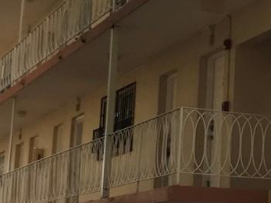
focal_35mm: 129
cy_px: 80
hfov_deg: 14.8
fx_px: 1010
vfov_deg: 11.5
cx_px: 323
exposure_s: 1/1350
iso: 20
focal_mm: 3.99
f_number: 1.8
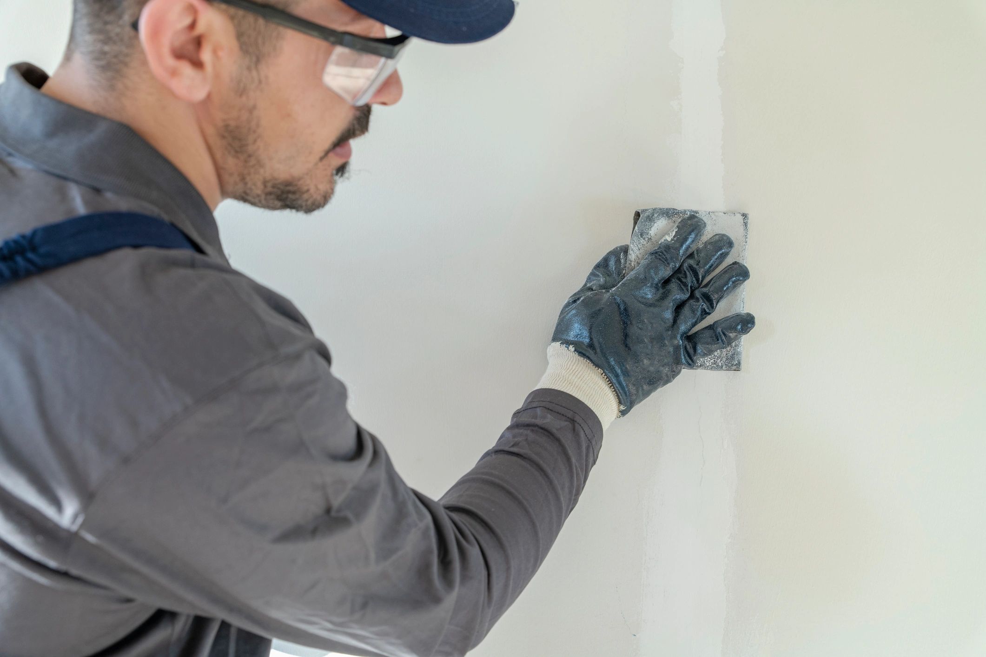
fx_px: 1095
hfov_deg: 48.5
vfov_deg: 33.4
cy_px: 328
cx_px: 493
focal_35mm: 40
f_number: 5
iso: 500
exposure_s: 1/100
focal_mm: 40
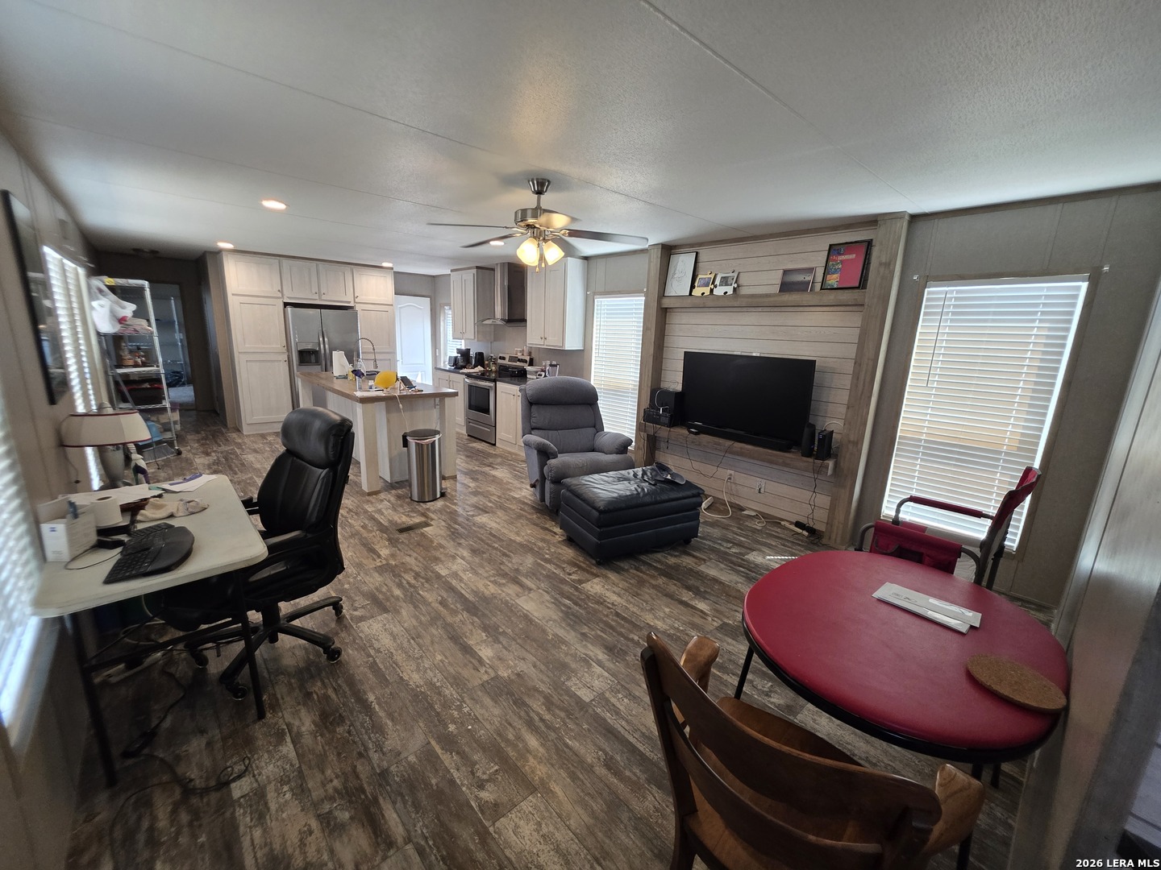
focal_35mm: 13
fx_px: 436
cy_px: 435
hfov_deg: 106.2
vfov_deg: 89.9
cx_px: 580
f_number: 1.9
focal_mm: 2.2
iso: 250
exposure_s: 1/120
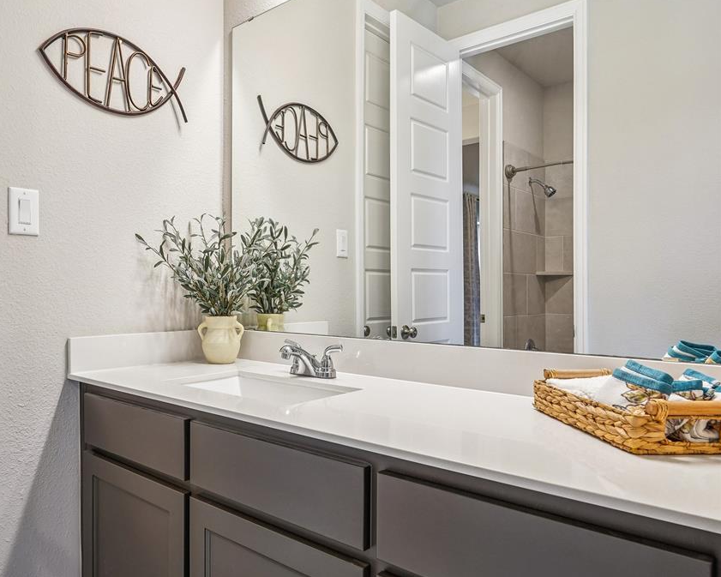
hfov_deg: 69.5
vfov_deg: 58.8
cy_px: 288
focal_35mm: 24
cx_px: 284
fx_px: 512
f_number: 9
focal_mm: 14
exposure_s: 1/4
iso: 100
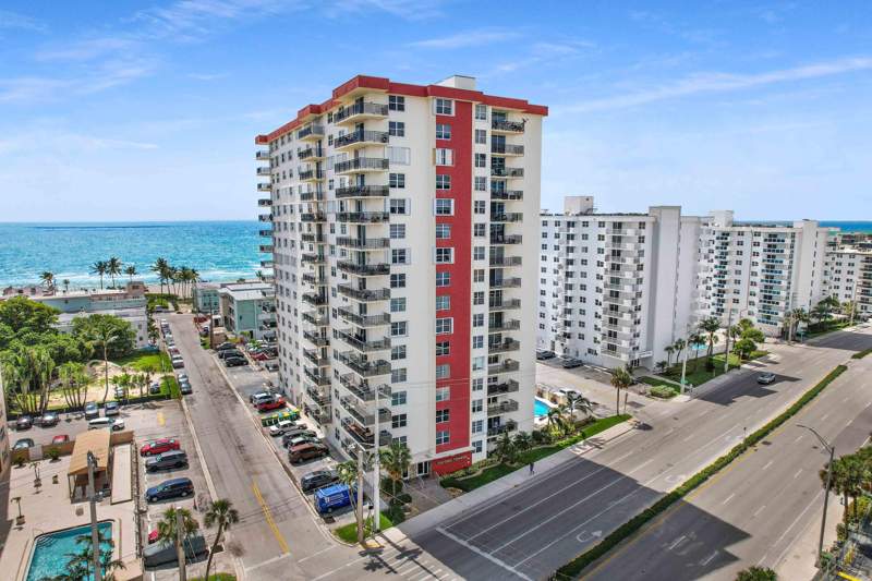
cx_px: 436
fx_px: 533
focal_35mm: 22
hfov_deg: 78.6
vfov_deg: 57.2
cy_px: 290
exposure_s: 1/800
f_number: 2.8
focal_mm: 8.38
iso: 100
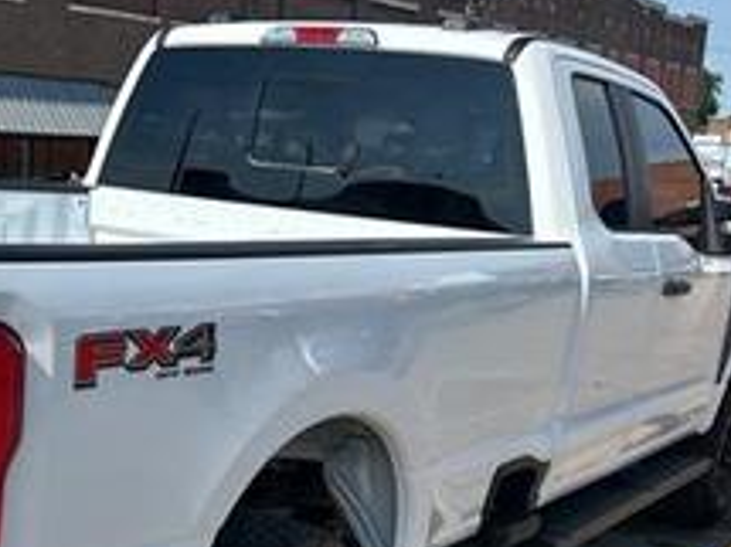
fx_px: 1287
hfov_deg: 30.3
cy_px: 425
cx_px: 75
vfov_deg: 23.7
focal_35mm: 61
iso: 50
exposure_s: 1/5319
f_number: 1.5
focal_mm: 5.7
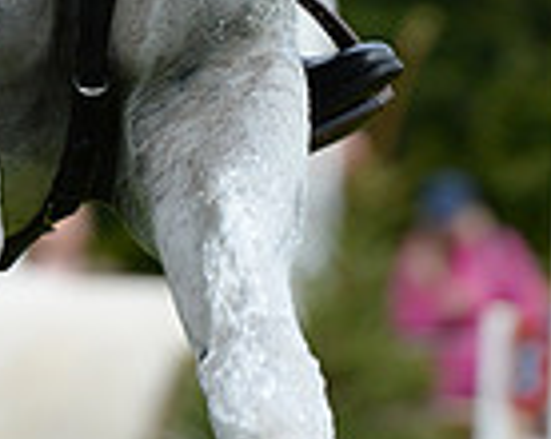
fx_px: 25746
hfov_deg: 1.2
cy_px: -678
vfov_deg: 1.0
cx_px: -56
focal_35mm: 1581
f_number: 8
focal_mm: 400
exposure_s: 1/1000
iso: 1000
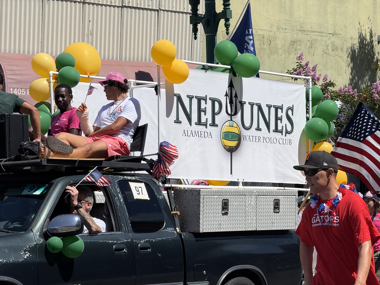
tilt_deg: +2.3
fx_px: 1317
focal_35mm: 120
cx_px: 190
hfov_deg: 16.4
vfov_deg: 12.3
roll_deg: +1.3
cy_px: 142
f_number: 2.8
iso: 50
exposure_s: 1/2817
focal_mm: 15.66
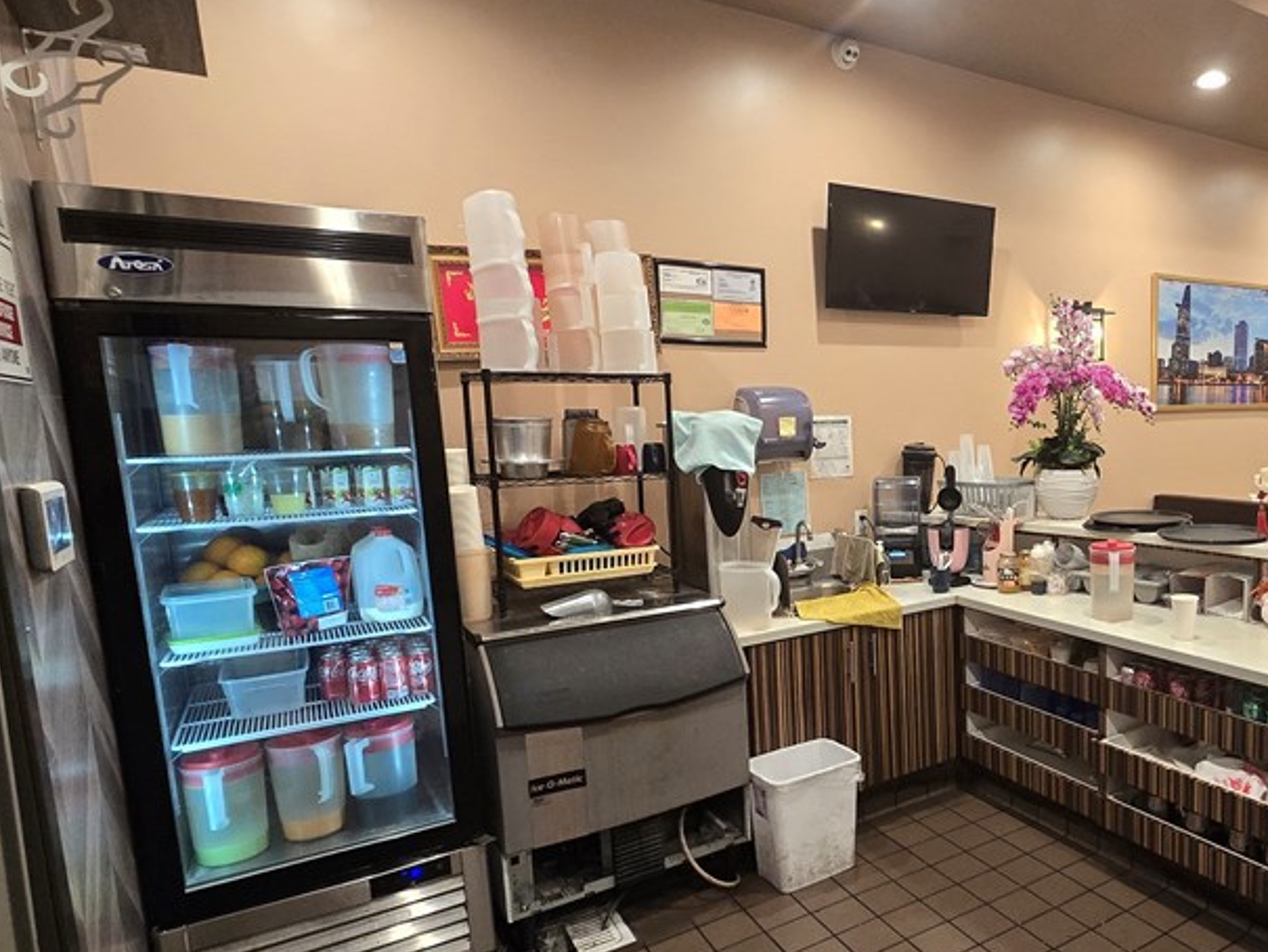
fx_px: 806
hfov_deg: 70.9
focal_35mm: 22
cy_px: 539
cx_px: 960
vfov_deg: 60.9
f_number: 2.2
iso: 500
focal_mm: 2.2
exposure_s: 1/60
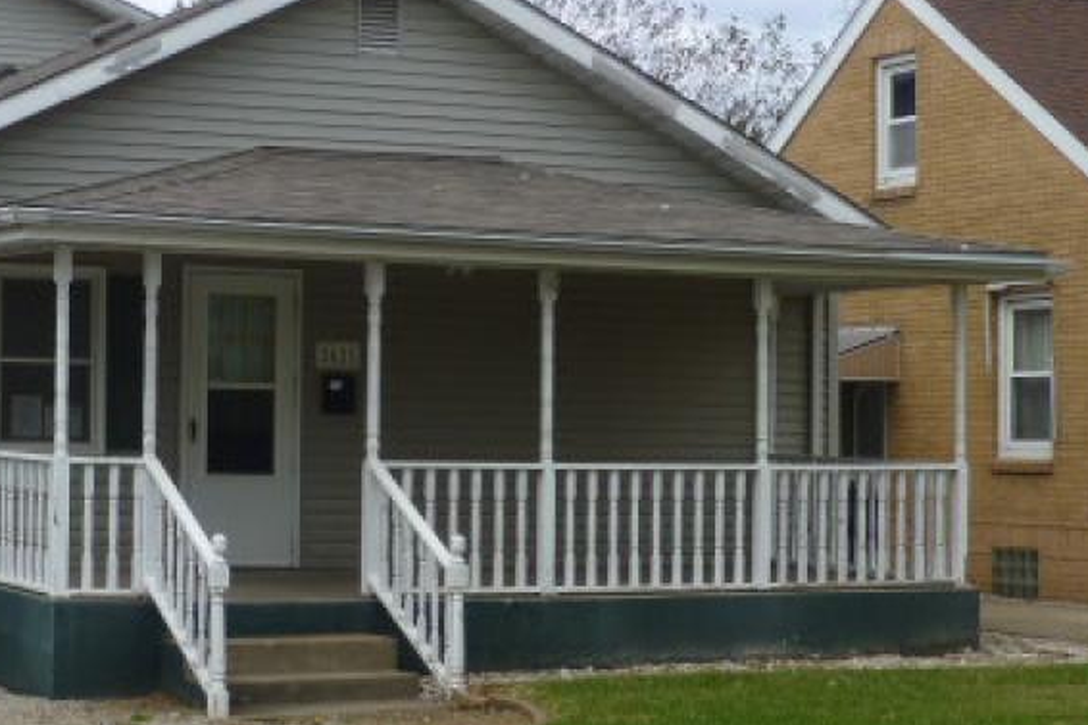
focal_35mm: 96
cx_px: 131
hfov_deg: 20.8
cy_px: 254
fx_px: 2900
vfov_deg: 14.2
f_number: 4.4
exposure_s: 1/500
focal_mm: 9
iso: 100
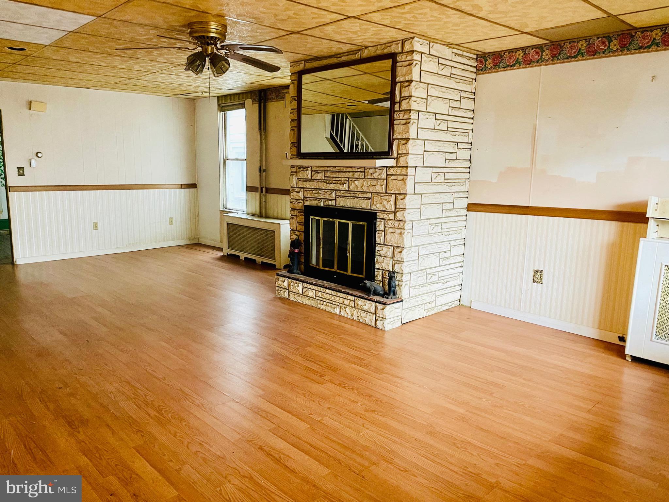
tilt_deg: -10.0
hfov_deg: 67.3
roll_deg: -0.4
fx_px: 502
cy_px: 251
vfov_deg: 53.1
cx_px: 334
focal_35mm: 26
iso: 400
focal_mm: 4.2
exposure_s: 1/60
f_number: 1.6
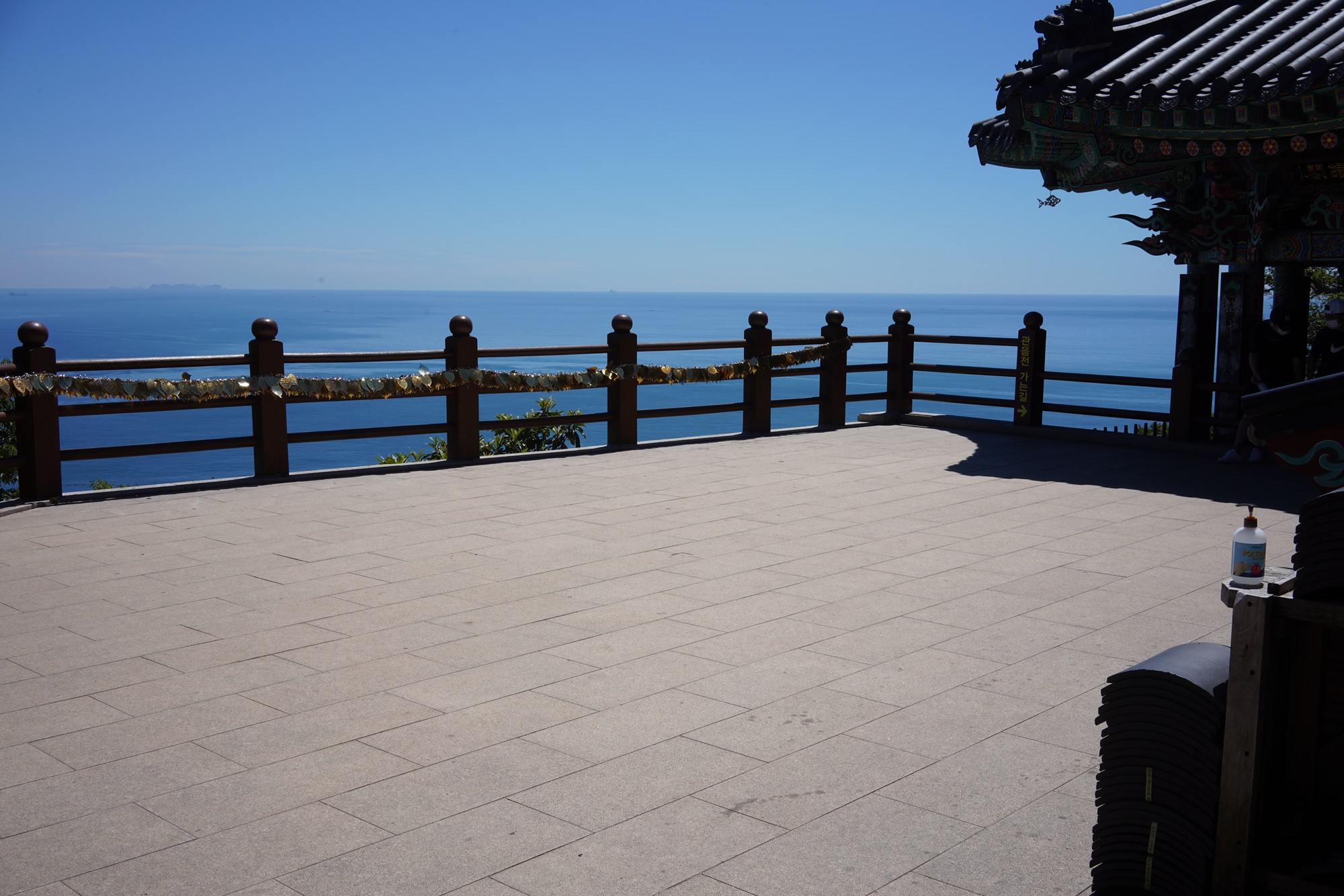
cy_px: 448
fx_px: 1307
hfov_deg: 54.4
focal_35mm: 35
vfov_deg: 37.9
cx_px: 672
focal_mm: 35
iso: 100
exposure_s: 1/100
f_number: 18
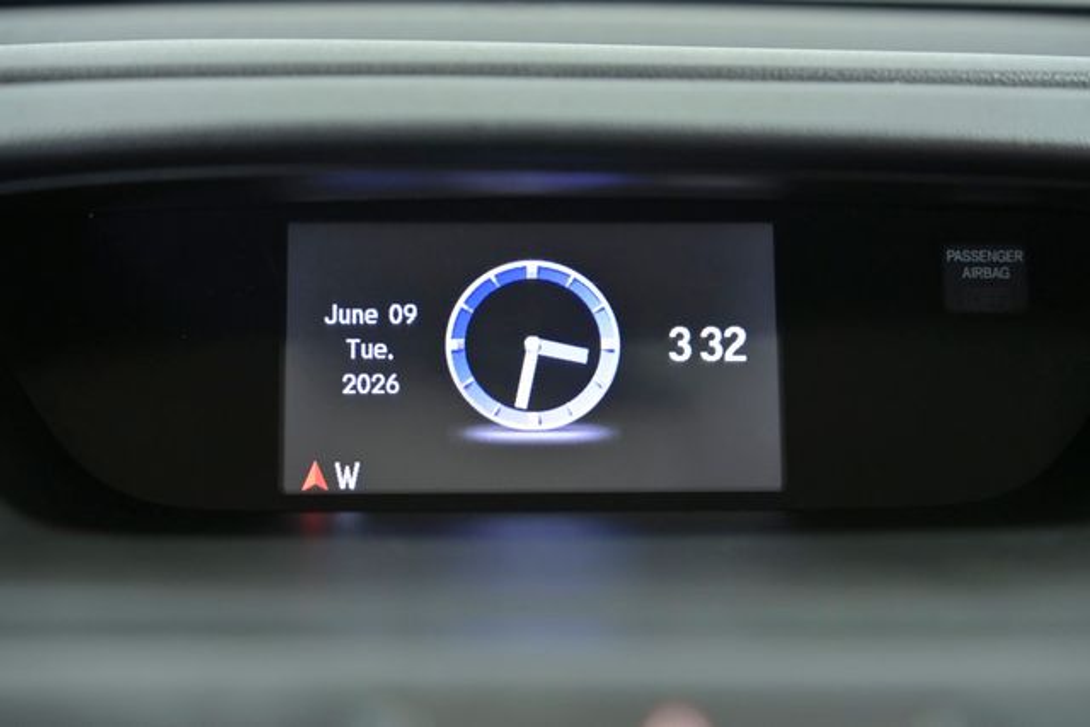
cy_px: 364
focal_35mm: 75
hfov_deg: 27.0
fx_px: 2271
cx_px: 545
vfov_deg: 18.2
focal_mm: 75
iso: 2000
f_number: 4
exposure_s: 1/200
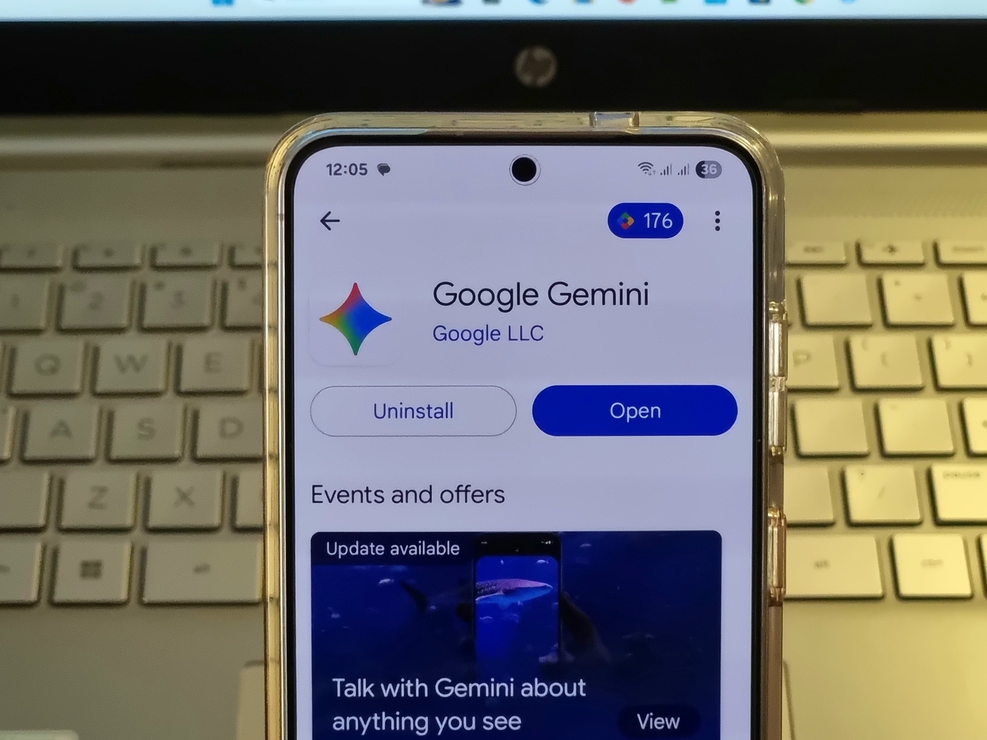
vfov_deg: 16.2
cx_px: 487
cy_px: 411
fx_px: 2594
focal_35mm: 91
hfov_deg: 21.5
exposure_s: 1/43
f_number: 2.4
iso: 500
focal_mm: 7.1
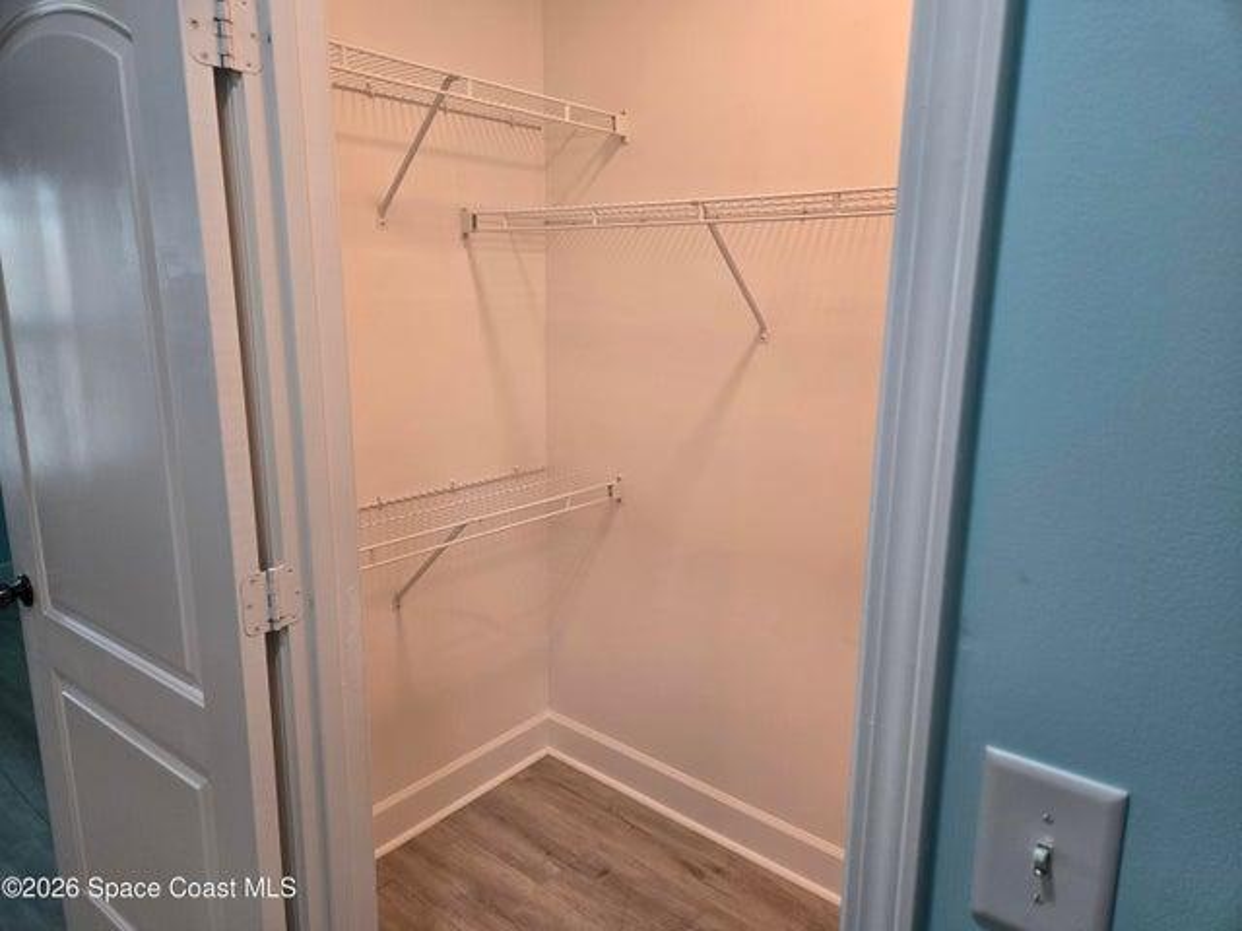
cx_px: 621
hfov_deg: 73.9
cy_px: 466
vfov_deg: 58.9
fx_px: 825
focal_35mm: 23
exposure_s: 1/120
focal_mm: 5.4
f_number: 1.8
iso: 125
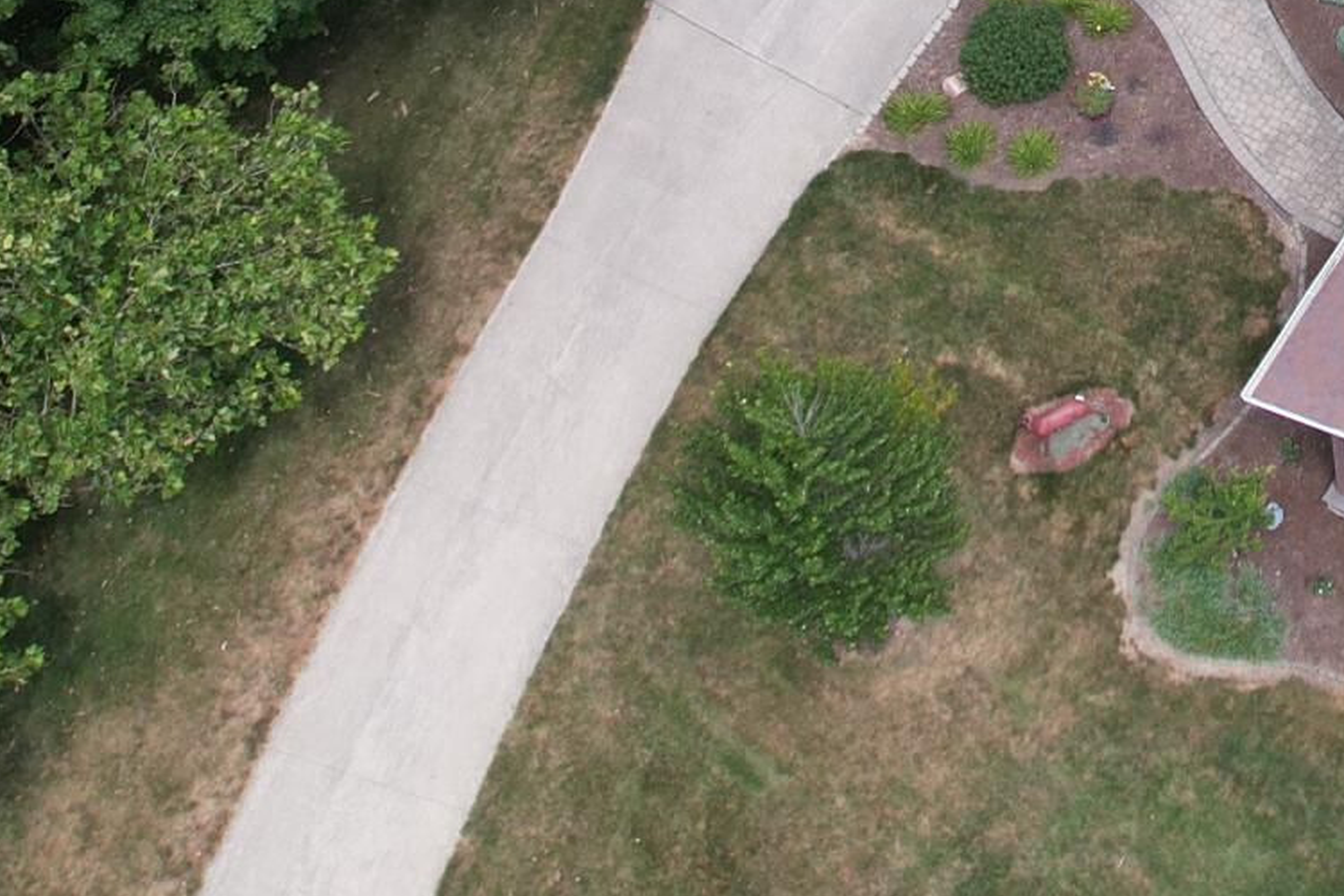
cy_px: -724
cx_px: 1498
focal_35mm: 88
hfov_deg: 21.8
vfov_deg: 13.8
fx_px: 3285
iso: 110
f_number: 2.8
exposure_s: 1/800
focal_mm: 8.38
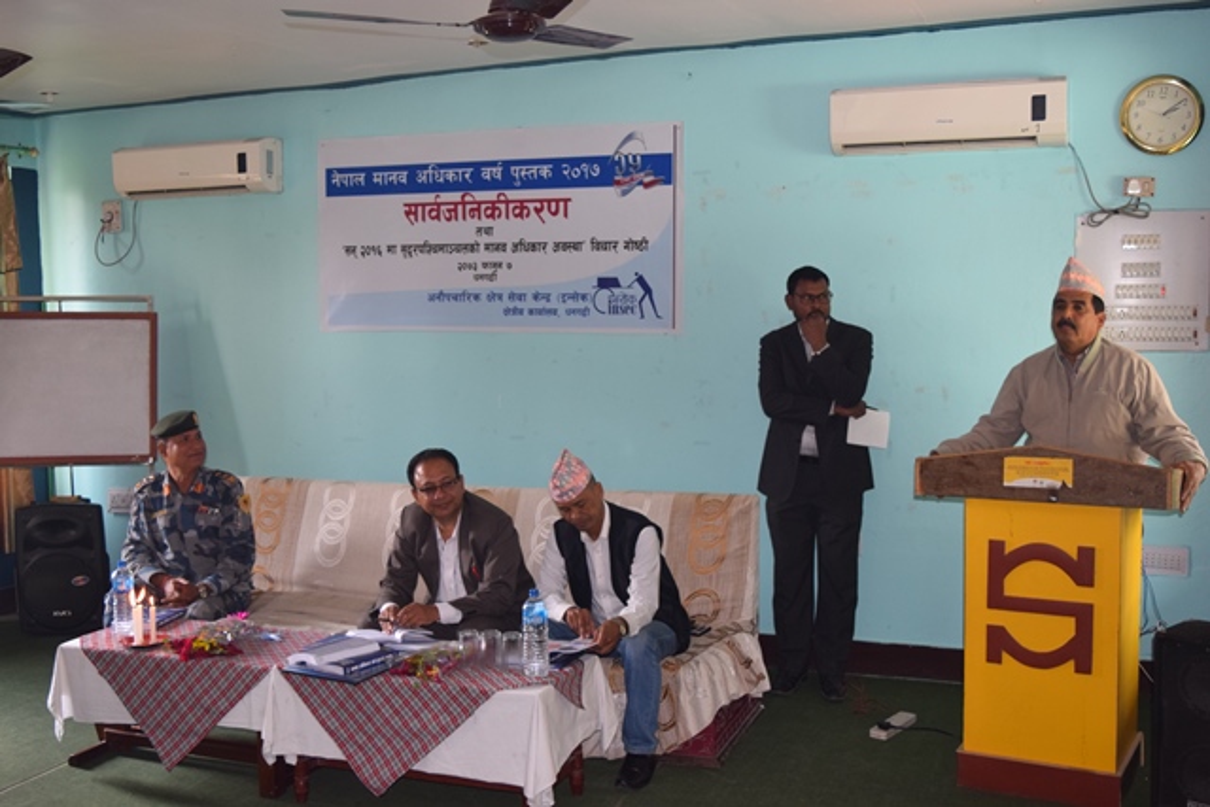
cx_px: 605
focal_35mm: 39
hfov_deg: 49.5
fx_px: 1311
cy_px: 404
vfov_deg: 34.2
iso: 800
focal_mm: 26
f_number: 5
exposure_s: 1/100
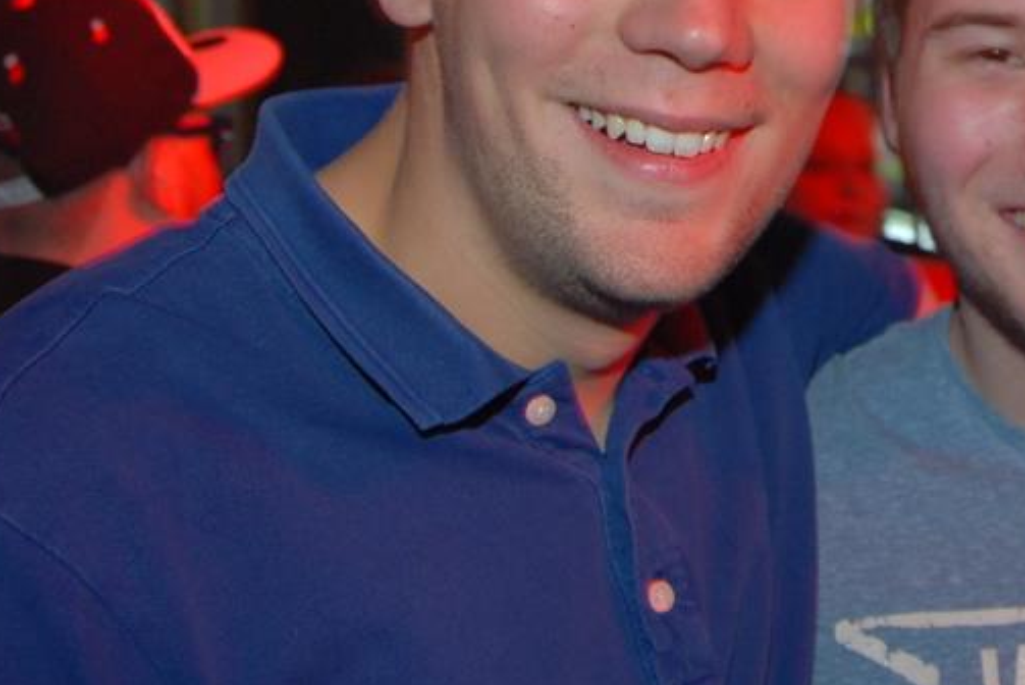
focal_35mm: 82
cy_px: 188
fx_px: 2336
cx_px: 876
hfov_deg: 24.2
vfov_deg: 16.6
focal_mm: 24
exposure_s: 1/6
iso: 400
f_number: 5.6
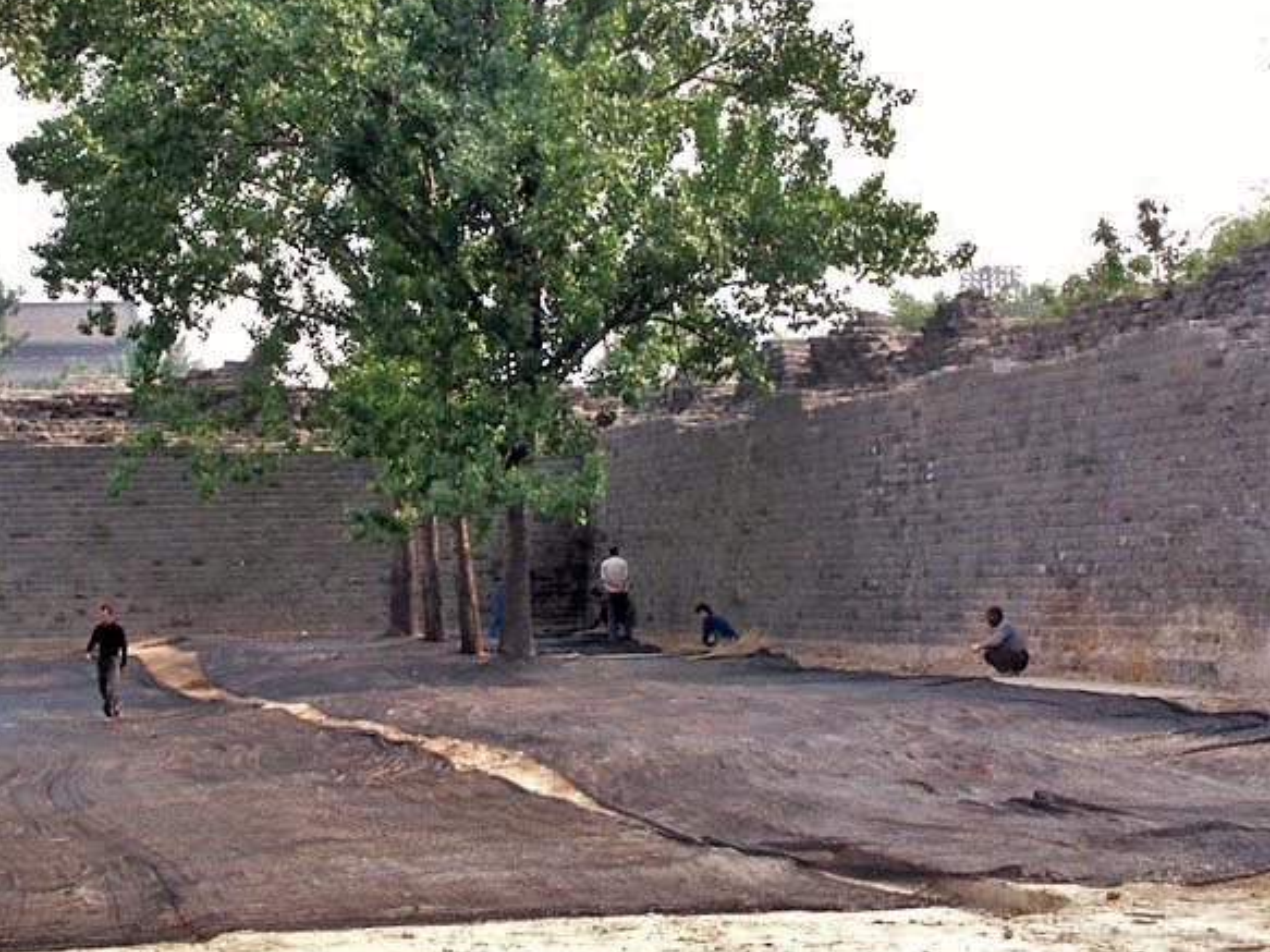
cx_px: 575
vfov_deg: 16.0
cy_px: 377
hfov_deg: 21.3
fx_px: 3375
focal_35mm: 92
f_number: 3.2
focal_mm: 11.1
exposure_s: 1/350
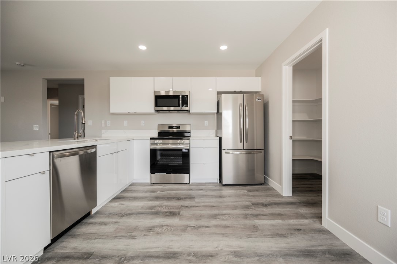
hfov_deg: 104.3
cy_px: 132
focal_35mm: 14
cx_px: 198
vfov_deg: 81.2
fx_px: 154
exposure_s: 1/60
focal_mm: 14
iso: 400
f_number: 5.6
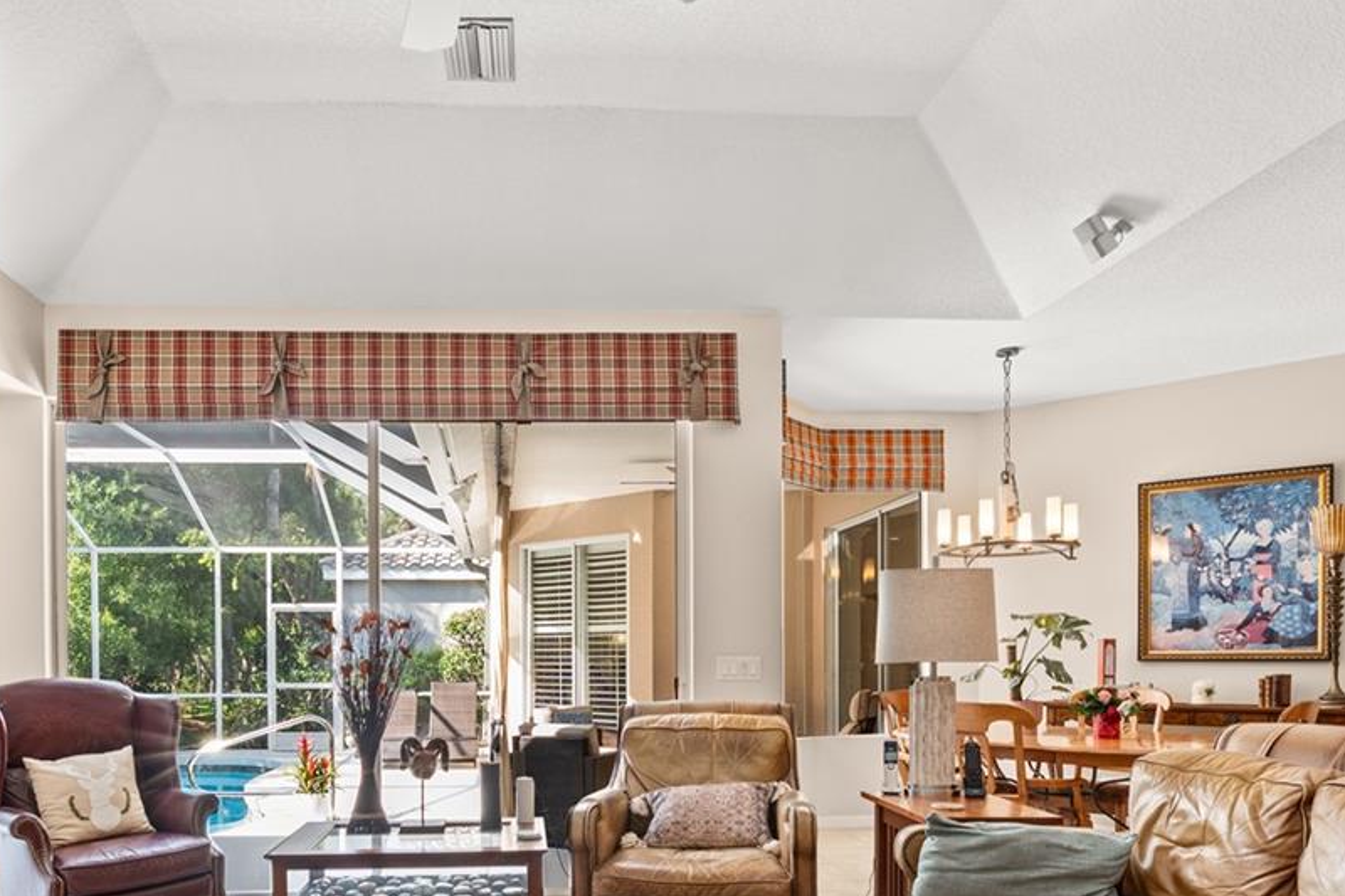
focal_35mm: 26
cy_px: 667
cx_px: 548
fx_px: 971
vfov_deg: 47.7
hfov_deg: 68.8
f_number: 8
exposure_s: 1/4
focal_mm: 13
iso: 400
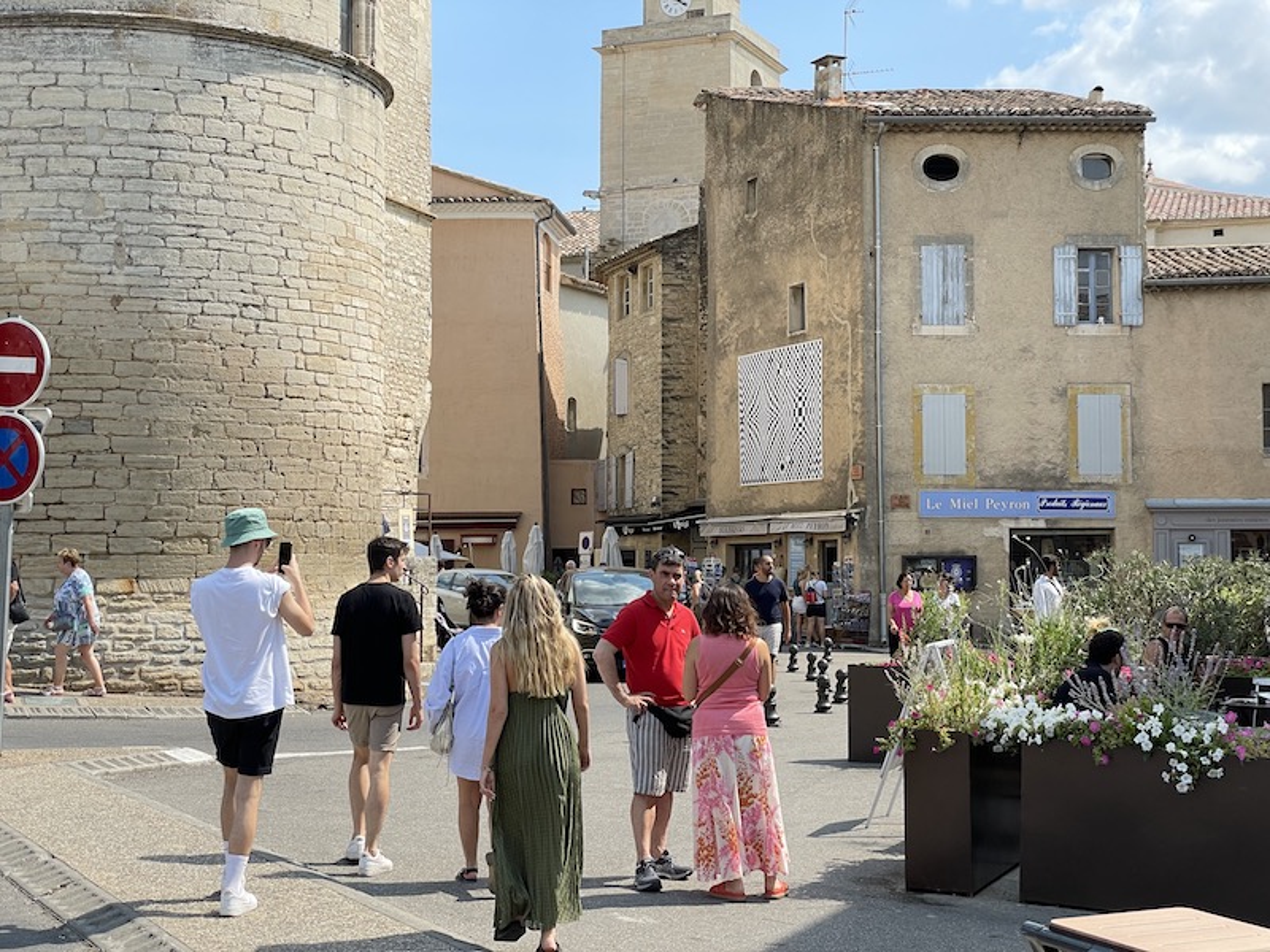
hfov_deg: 36.8
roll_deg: +2.0
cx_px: 635
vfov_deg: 28.0
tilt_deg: +1.9
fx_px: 1908
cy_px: 476
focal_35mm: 52
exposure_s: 1/999
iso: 25
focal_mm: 6
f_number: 2
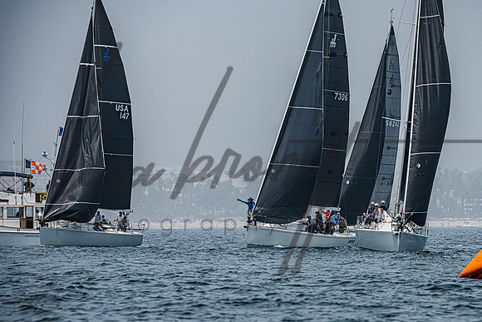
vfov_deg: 4.5
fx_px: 4057
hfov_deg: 6.8
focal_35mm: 303
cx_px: 301
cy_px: 198
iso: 400
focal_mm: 240
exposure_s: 1/5000
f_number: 6.3
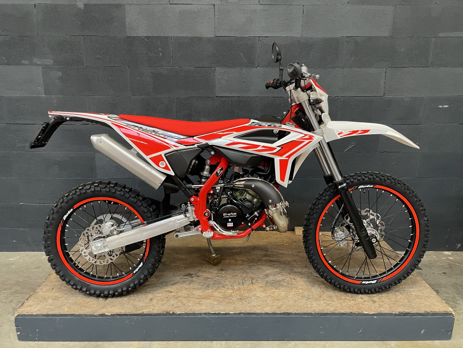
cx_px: 232
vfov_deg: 53.1
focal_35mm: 26
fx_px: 348
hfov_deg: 67.3
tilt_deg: -14.1
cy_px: 174
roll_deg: -0.4
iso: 400
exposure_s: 1/50
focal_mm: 4.2
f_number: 1.6
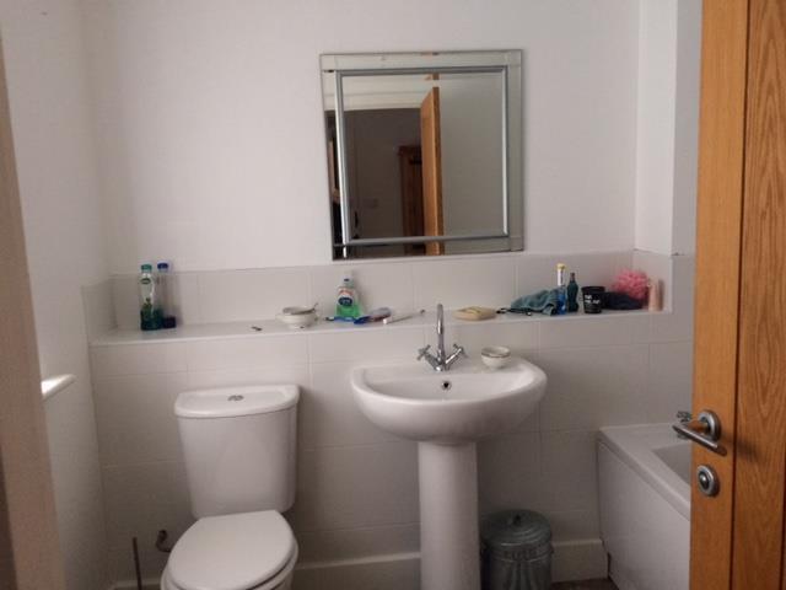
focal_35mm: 29
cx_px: 393
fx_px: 658
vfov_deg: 48.2
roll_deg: +4.3
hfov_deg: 61.7
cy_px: 295
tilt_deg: -9.5
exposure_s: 1/33
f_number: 2.2
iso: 160
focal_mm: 4.15
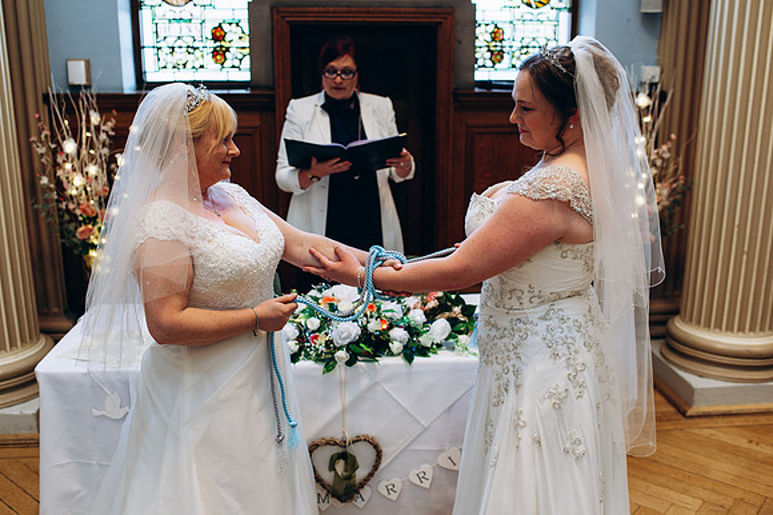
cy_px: 258
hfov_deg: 54.5
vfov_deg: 37.8
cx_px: 386
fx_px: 751
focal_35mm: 35
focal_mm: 35
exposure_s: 1/100
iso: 200
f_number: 2.8
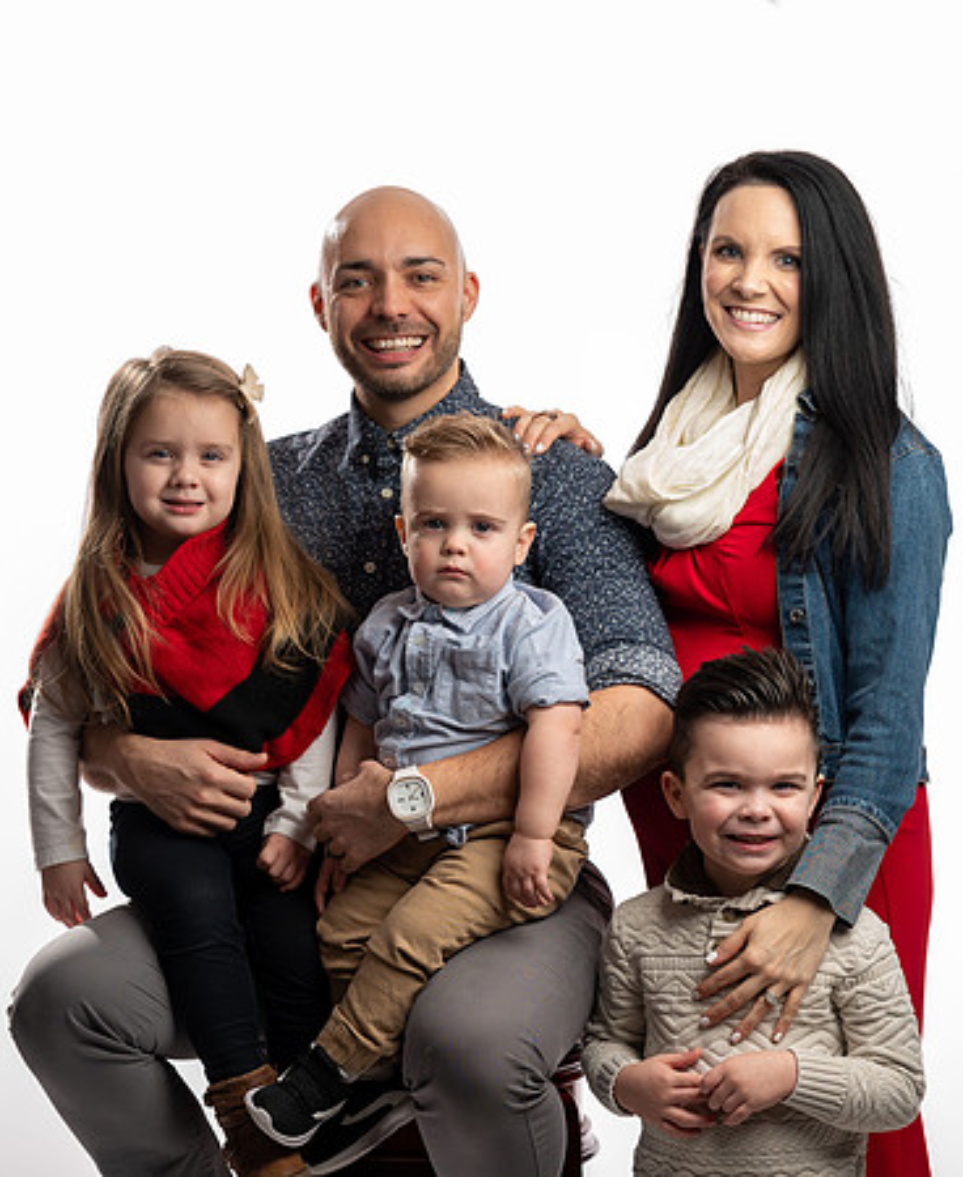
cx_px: 501
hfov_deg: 12.5
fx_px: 4413
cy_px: 555
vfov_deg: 15.2
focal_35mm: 126
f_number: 3.2
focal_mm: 85
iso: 64
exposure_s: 1/200
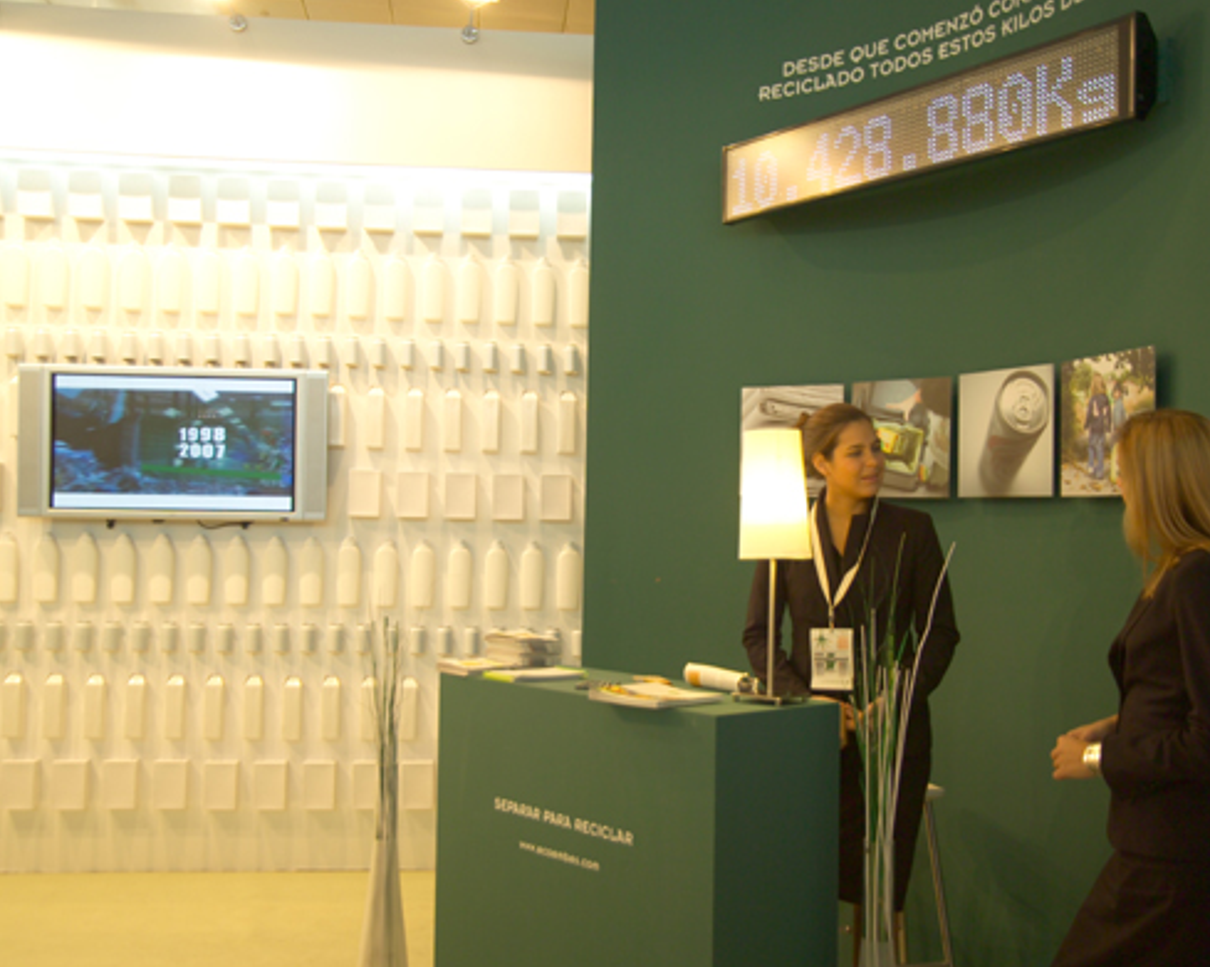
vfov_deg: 39.1
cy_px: 475
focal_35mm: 38
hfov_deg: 47.9
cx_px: 599
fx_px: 1361
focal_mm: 33
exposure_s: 1/10
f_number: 4.8
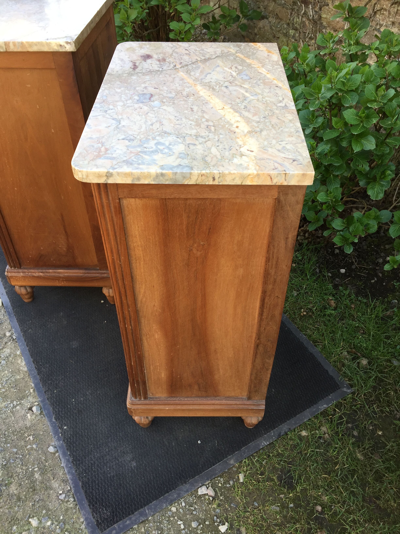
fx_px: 447
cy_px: 267
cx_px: 200
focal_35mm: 29
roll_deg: -2.6
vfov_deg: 61.7
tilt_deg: -44.7
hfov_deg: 48.2
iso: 32
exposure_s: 1/144
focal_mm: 4.15
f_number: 2.2
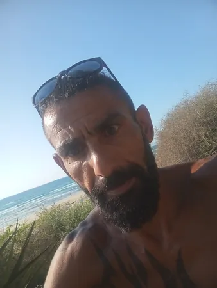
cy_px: 144
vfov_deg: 67.3
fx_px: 217
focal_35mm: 26
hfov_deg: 53.1
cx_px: 108
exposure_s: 1/1263
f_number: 2
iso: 54
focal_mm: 2.77
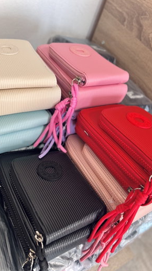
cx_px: 81
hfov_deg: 42.8
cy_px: 133
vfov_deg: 69.9
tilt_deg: -45.0
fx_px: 194
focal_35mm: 27
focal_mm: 6.76
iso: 160
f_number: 1.78
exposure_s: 1/100
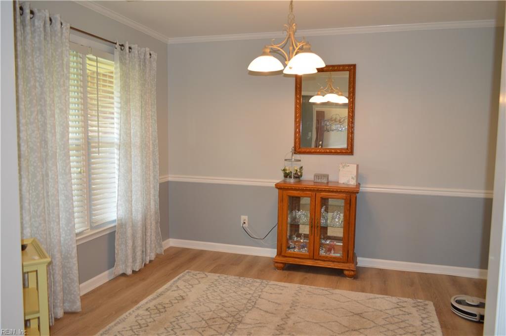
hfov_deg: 67.4
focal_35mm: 27
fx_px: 379
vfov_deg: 47.8
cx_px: 253
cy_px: 168
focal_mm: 18
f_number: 4
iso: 400
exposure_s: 1/80
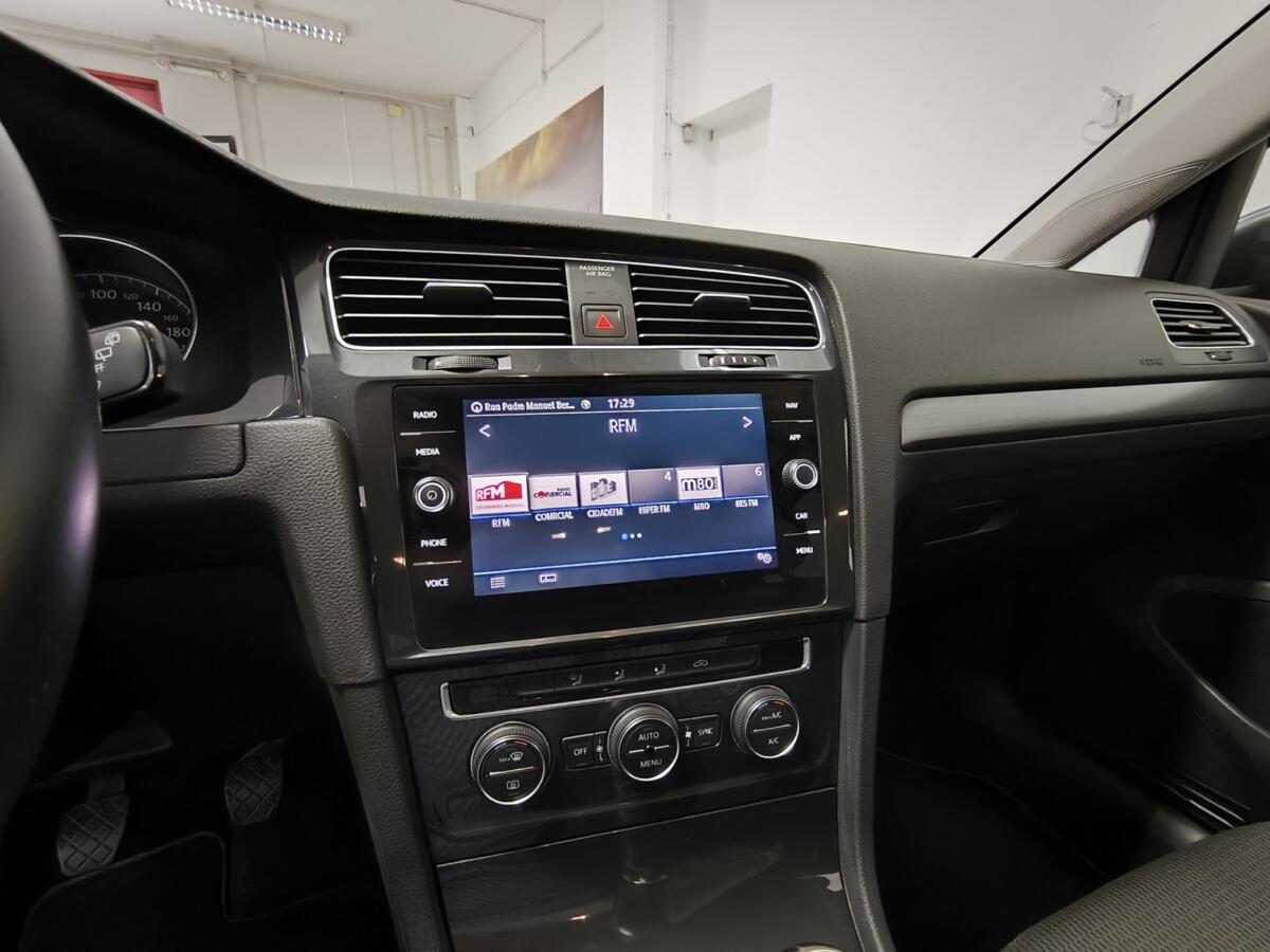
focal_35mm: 16
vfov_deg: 78.1
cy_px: 476
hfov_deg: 94.5
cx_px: 635
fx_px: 587
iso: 1000
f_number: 2.2
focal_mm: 1.65
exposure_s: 1/20
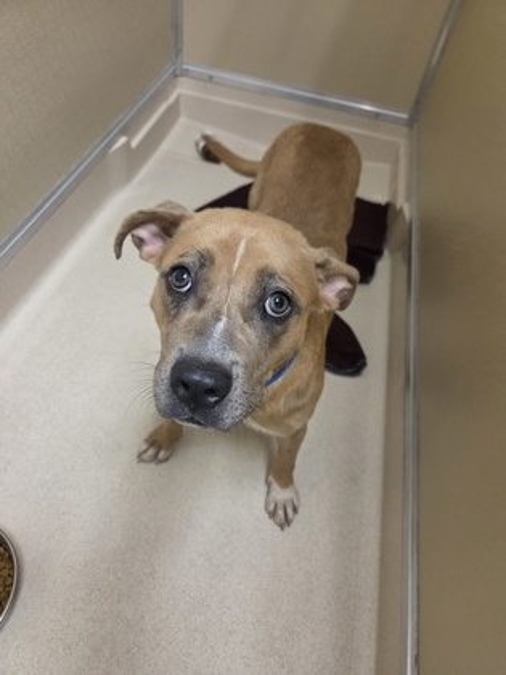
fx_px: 448
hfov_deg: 58.9
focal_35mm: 23
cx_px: 253
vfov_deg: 73.9
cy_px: 338
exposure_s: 1/120
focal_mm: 5.4
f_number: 1.8
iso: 500
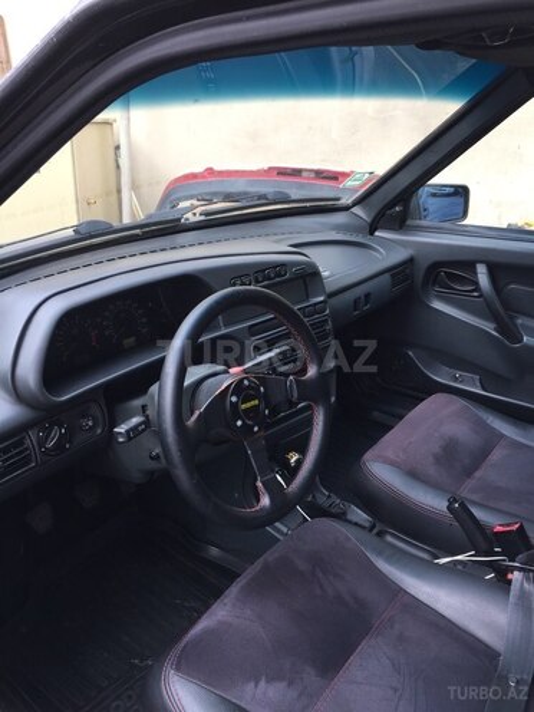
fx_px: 596
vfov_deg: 61.7
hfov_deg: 48.2
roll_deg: -0.4
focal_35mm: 29
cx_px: 267
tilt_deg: -22.2
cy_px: 356
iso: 32
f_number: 2.2
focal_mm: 4.15
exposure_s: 1/176
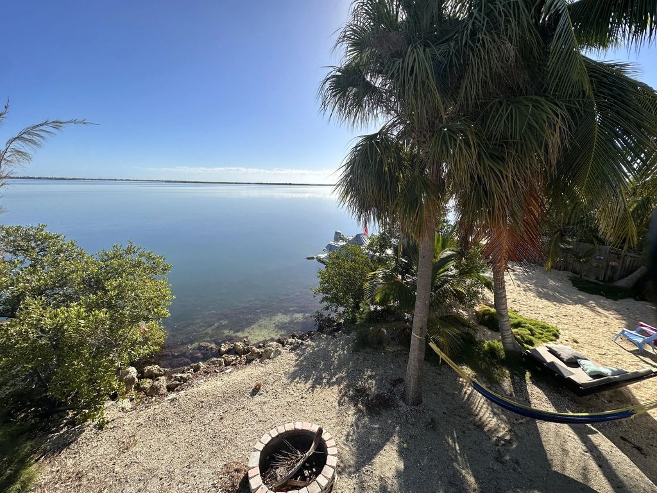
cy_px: 246
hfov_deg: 102.1
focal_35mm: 14
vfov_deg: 85.7
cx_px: 328
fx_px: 266
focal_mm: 2.22
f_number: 2.2
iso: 50
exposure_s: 1/2451
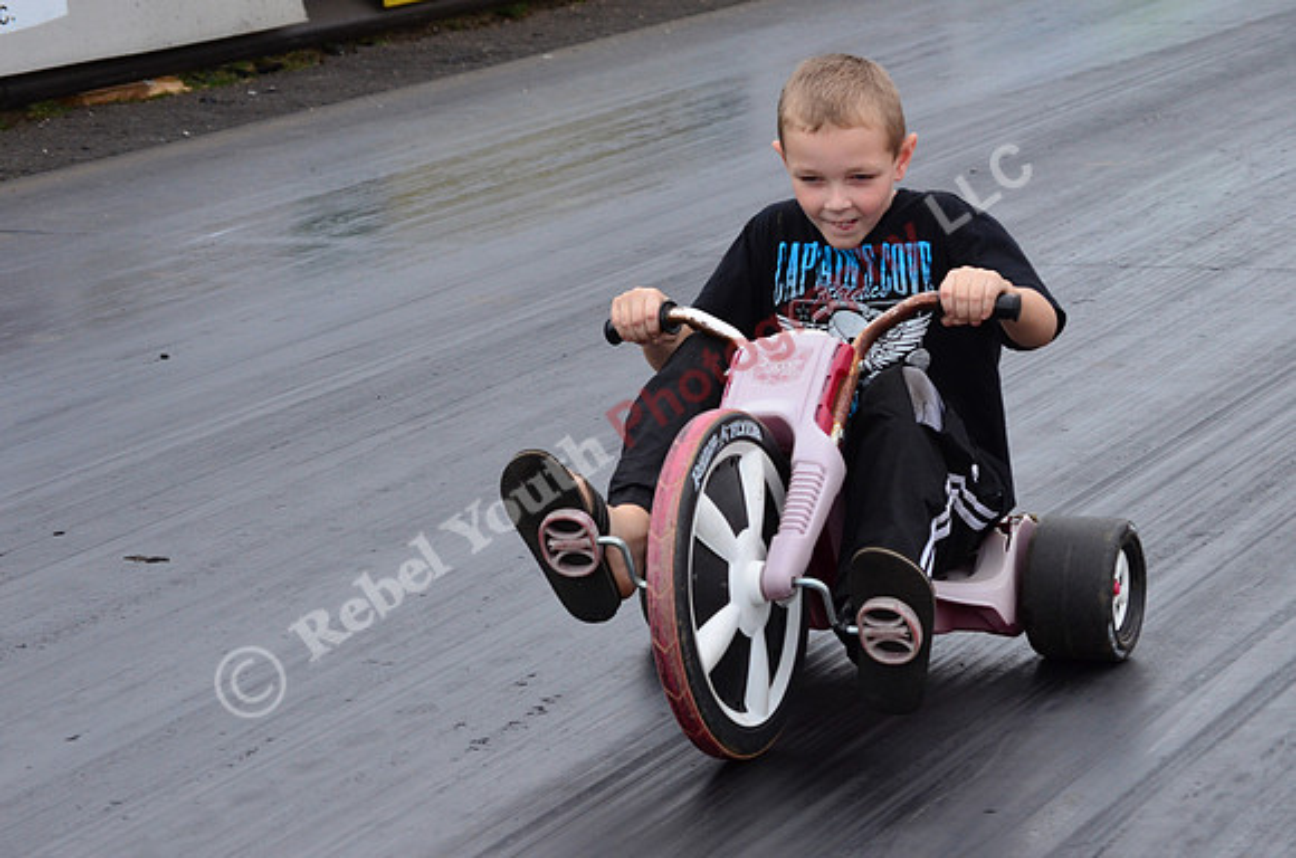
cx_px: 648
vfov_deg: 9.3
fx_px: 5280
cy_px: 429
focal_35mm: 147
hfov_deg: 14.0
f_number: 9
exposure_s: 1/1250
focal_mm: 98
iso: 1000
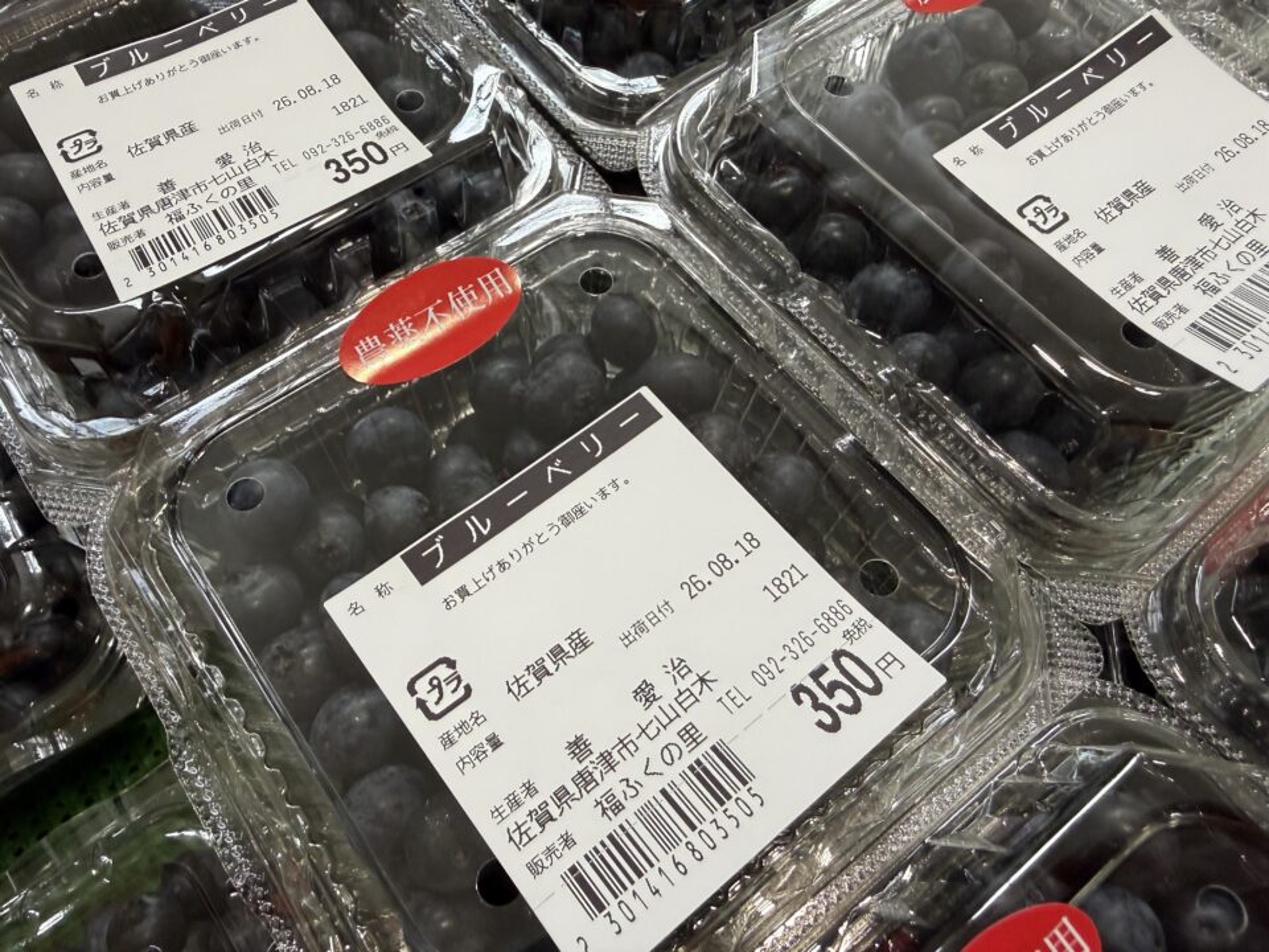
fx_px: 880
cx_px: 634
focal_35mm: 24
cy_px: 476
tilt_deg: -63.5
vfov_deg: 56.8
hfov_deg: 71.6
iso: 160
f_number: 2.2
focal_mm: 2.22
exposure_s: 1/120
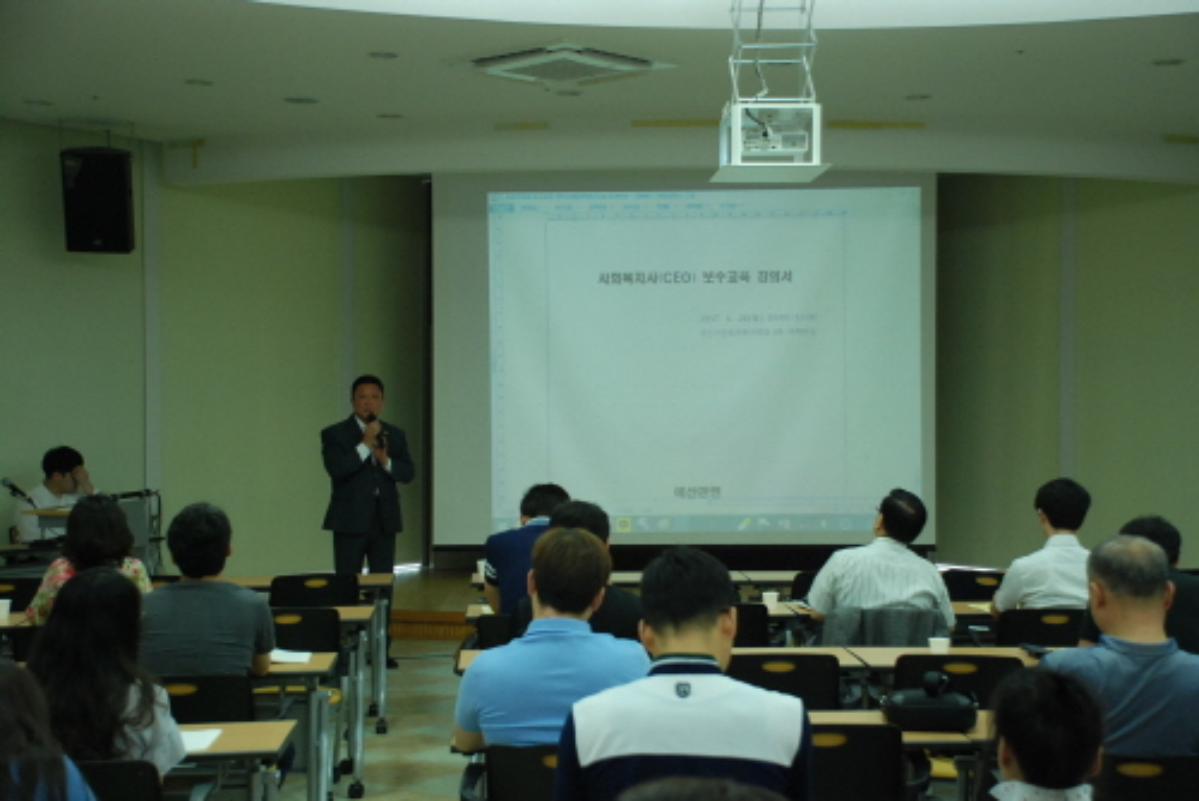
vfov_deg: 25.8
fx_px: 1749
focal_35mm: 52
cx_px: 600
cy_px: 400
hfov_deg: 37.8
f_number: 4.5
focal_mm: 35
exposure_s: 1/50
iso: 800
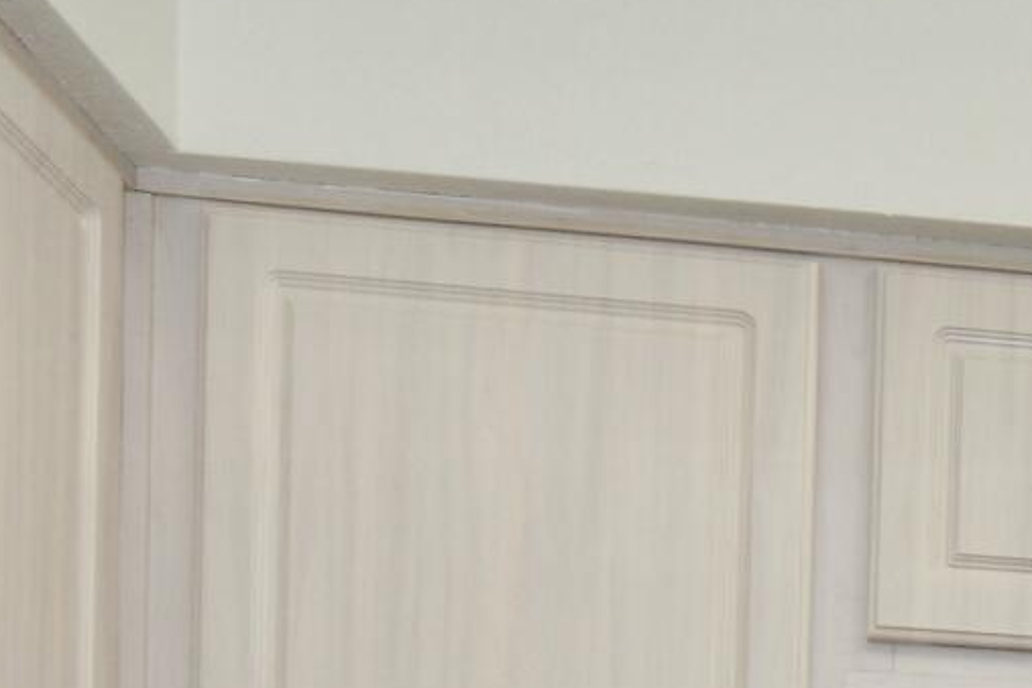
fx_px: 2035
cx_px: 1413
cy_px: 1191
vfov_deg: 16.5
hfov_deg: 24.2
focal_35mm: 71
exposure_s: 1/60
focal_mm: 12
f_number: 7.1
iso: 800
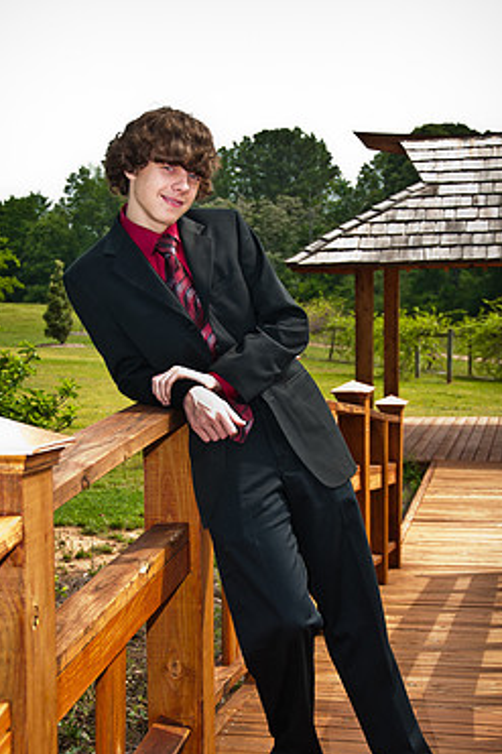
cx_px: 239
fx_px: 1332
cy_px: 455
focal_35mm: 64
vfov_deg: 31.5
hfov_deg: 21.3
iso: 200
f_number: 4.2
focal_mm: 35
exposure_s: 1/250
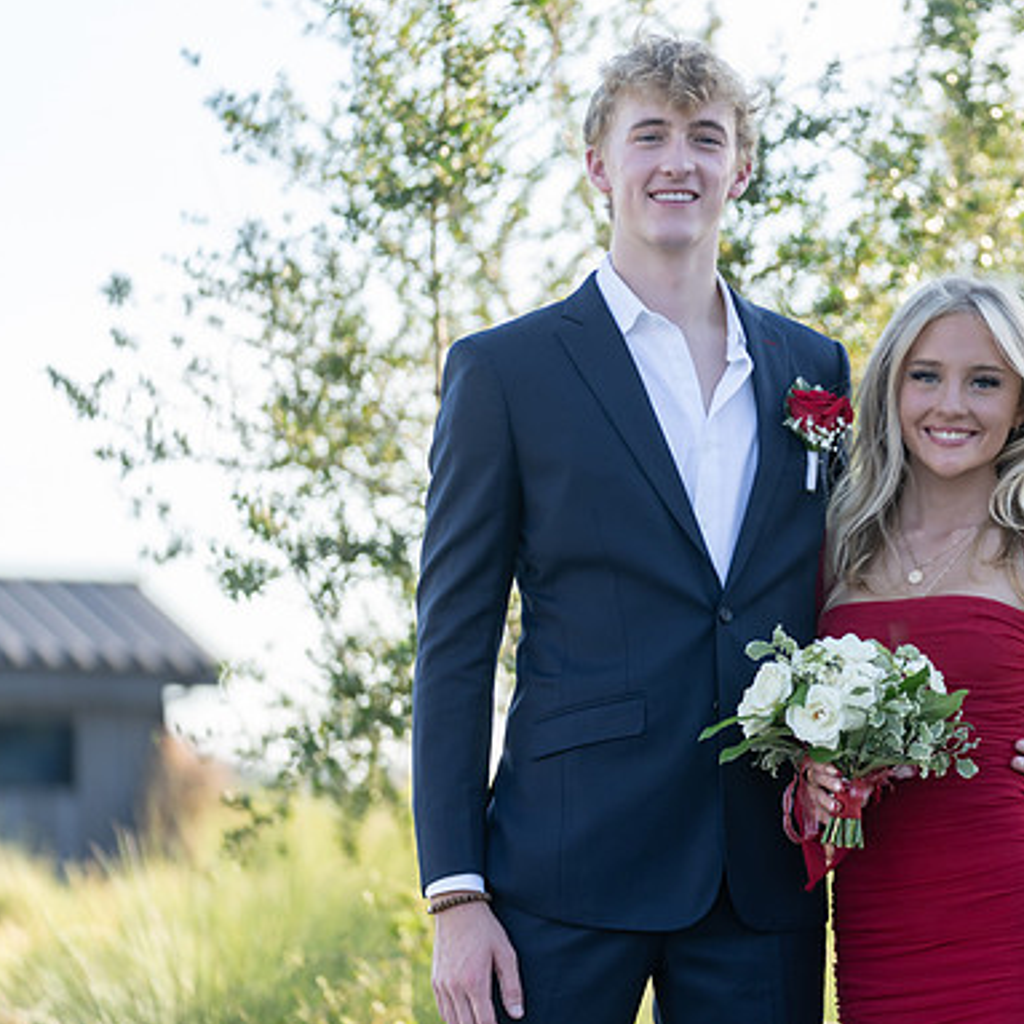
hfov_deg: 10.8
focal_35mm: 161
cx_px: 759
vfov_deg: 10.9
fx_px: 5388
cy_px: 512
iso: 100
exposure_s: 1/320
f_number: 2.8
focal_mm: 125
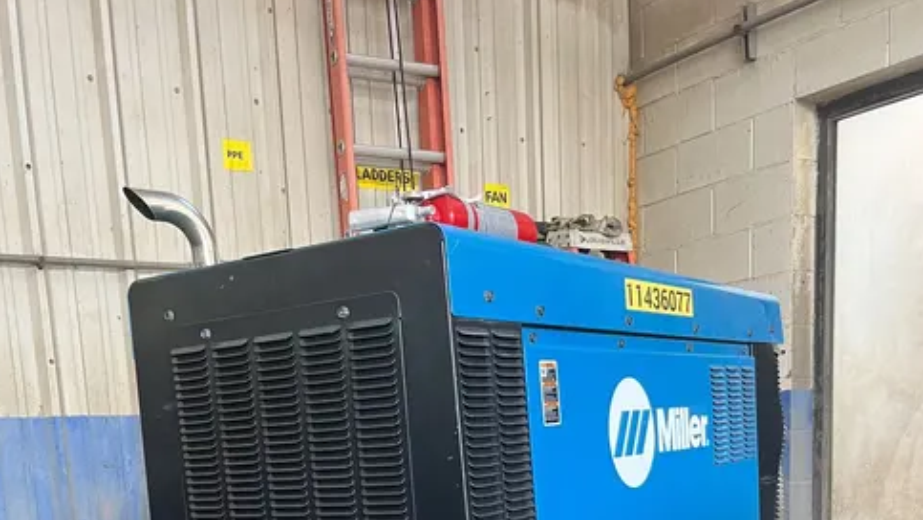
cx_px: 428
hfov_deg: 47.3
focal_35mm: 43
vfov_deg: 24.8
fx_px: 1053
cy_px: 639
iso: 125
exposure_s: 1/67
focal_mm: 5.1
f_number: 1.6
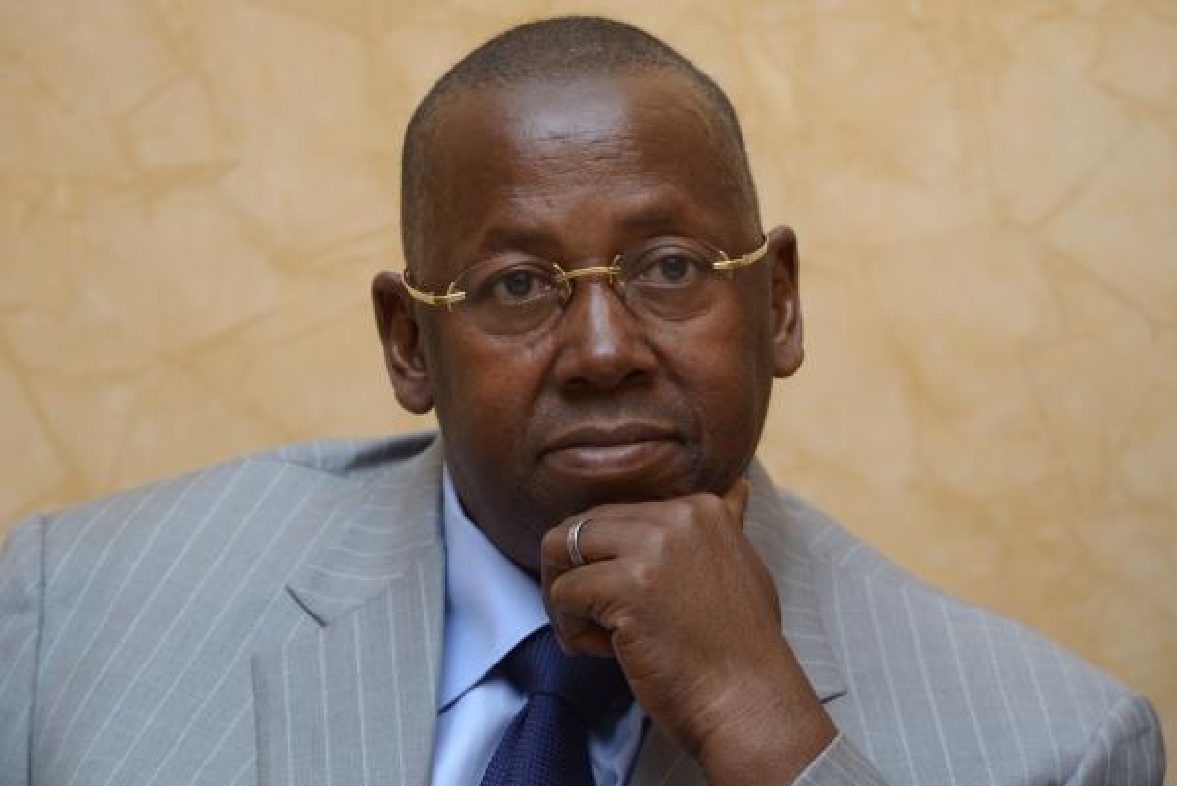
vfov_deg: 8.6
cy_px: 393
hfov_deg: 12.8
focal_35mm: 160
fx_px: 5235
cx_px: 588
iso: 320
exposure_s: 1/50
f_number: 5.6
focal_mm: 160
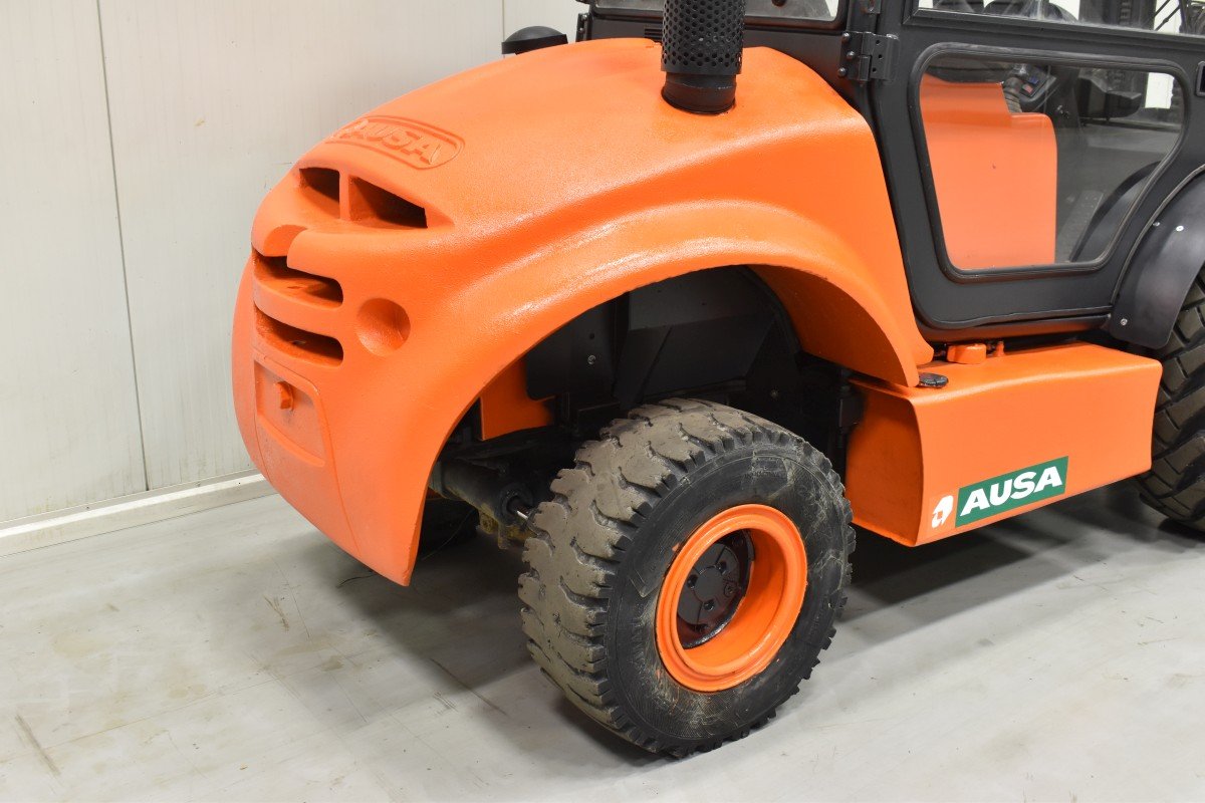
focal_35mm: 40
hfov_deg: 47.9
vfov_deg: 33.0
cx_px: 602
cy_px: 402
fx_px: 1356
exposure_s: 1/13
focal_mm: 27
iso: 800
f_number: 7.1
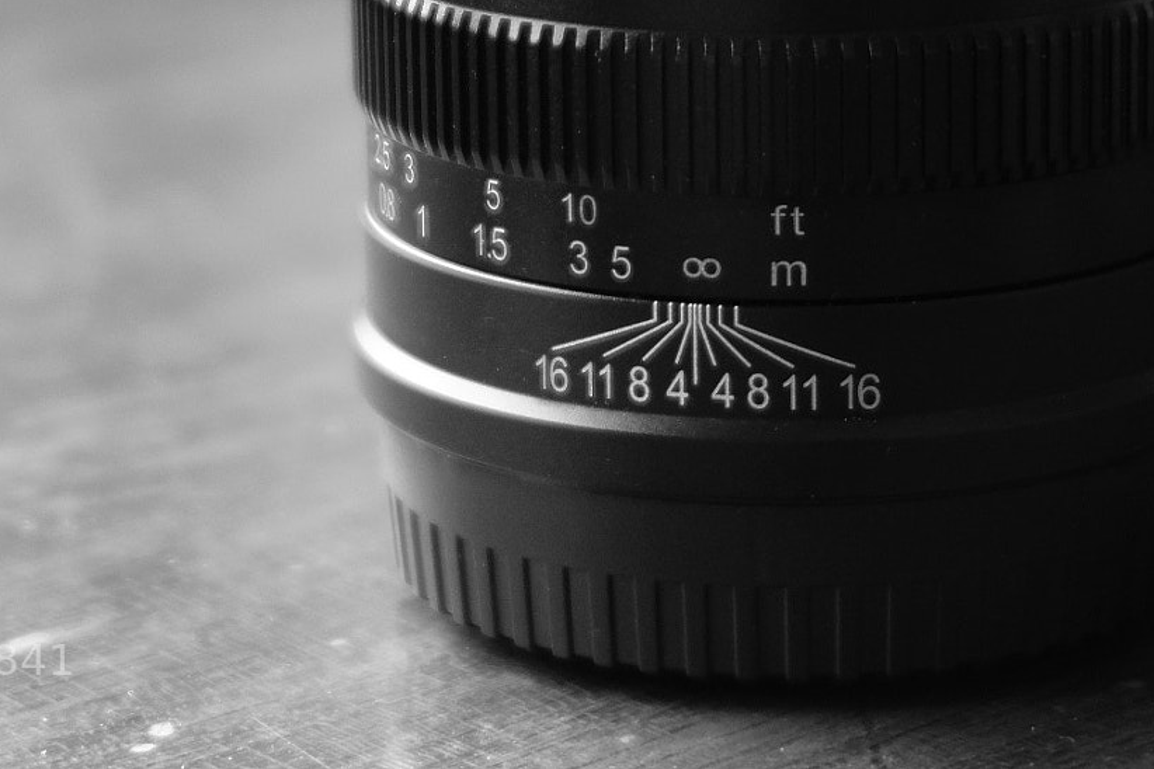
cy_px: 22
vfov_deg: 9.3
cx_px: 462
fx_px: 4680
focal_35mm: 146
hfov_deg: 14.0
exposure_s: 1/15
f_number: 5.6
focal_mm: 50
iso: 1250
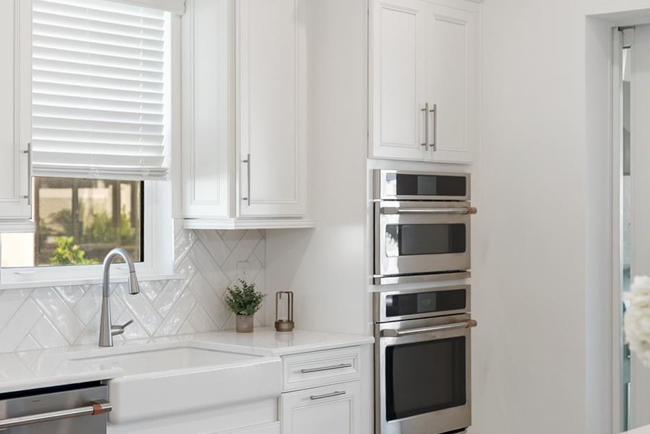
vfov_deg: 22.6
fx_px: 1084
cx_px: 222
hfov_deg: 33.1
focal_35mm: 60
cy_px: 247
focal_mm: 35
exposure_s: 1/125
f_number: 2.8
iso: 160
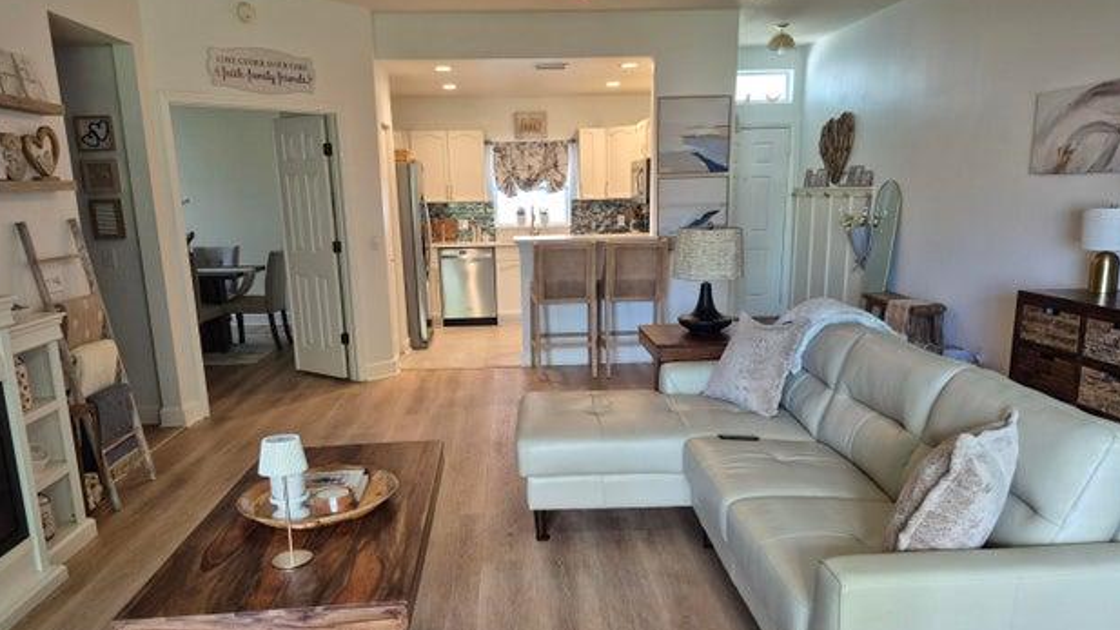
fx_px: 772
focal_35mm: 26
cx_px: 563
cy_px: 381
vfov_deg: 44.1
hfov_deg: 71.9
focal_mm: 5.4
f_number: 1.8
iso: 400
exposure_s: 1/120
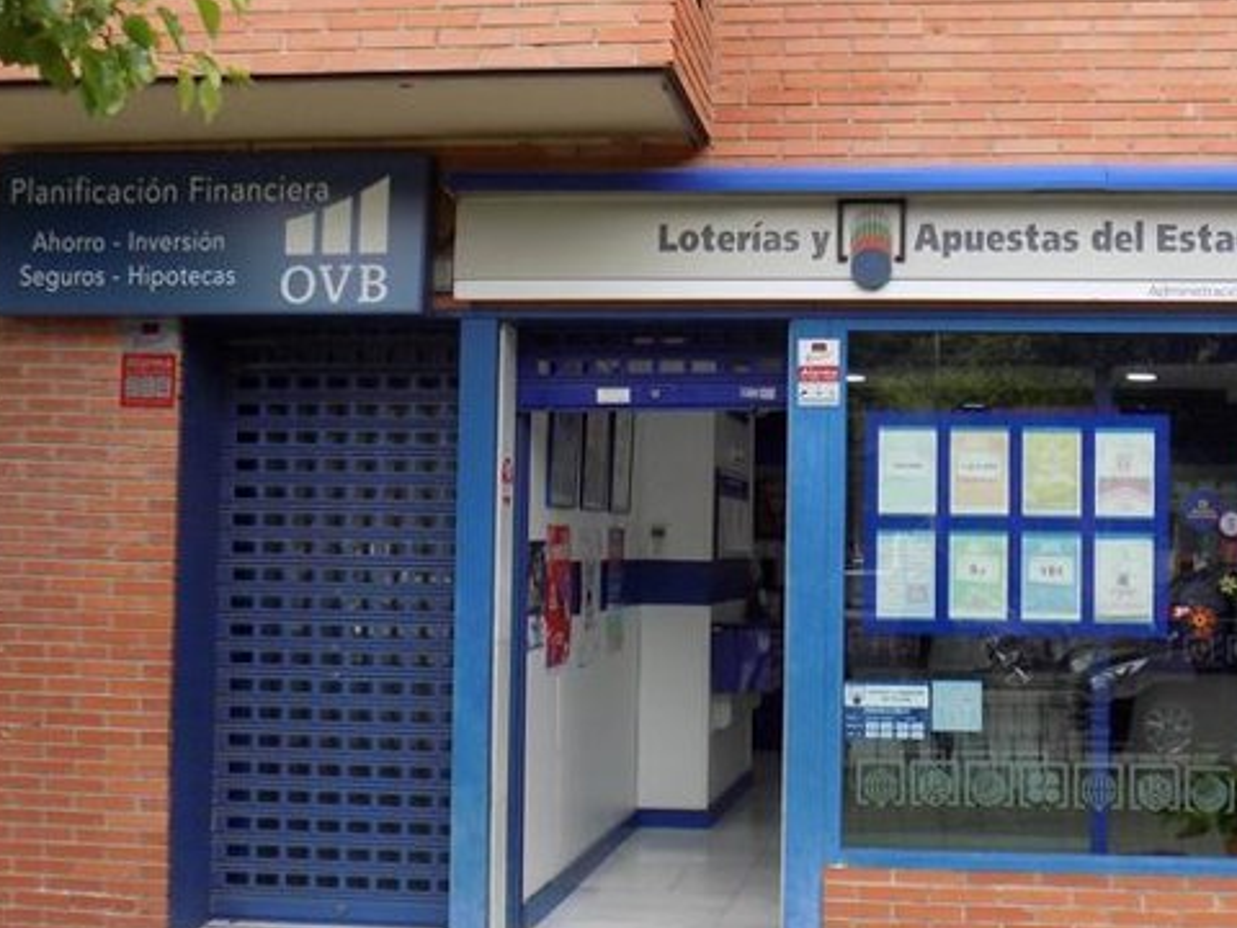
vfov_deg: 30.9
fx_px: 1680
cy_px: 481
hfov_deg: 40.2
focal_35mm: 47
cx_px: 750
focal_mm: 4
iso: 80
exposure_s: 1/100
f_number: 3.1
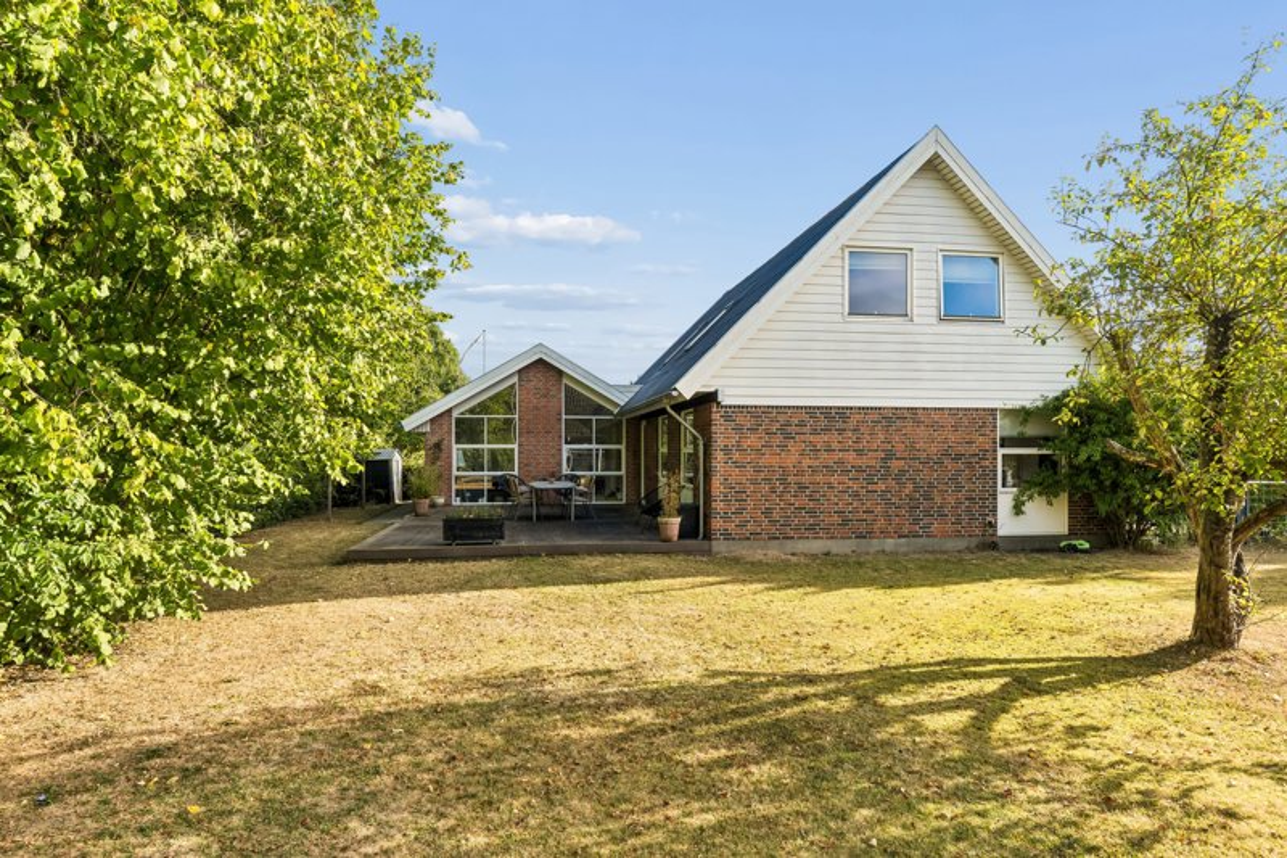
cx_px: 644
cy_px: 429
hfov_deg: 75.5
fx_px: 831
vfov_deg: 54.6
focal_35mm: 23
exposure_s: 1/400
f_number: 8
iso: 250
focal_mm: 15.5
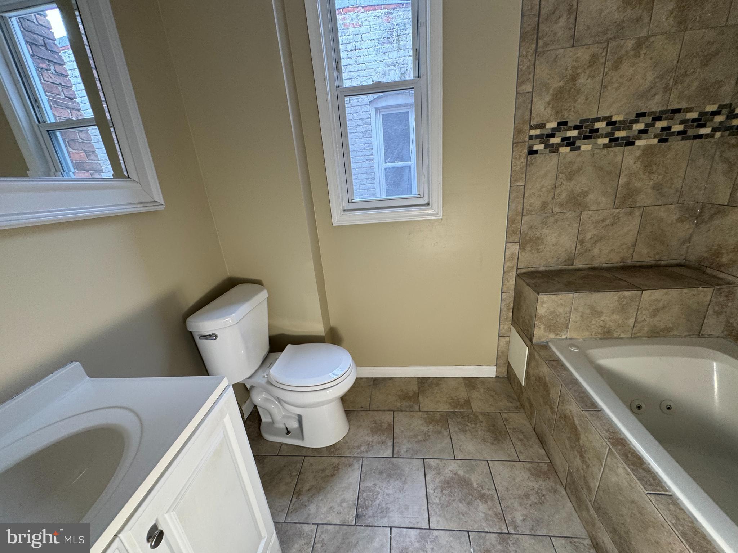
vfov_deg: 85.7
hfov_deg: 102.1
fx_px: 298
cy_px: 276
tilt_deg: -21.9
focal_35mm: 14
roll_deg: +4.3
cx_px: 369
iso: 160
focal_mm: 2.22
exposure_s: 1/99
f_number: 2.2
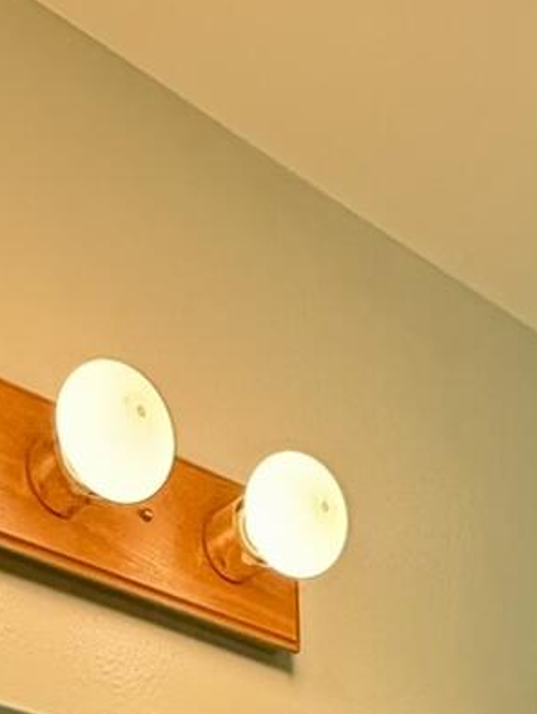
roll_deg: -1.5
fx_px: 1467
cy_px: 1626
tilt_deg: -12.0
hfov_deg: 19.8
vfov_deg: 16.1
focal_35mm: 71
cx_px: 600
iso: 320
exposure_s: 1/120
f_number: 2.2
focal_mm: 2.22
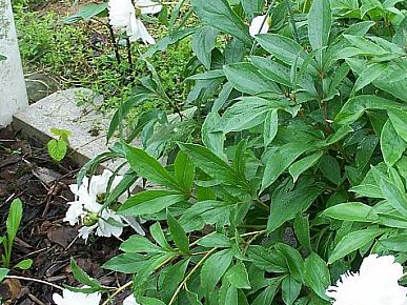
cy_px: 195
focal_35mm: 116
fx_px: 1363
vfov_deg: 12.8
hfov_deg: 16.9
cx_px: 293
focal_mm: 11.5
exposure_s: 1/90
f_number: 3.2
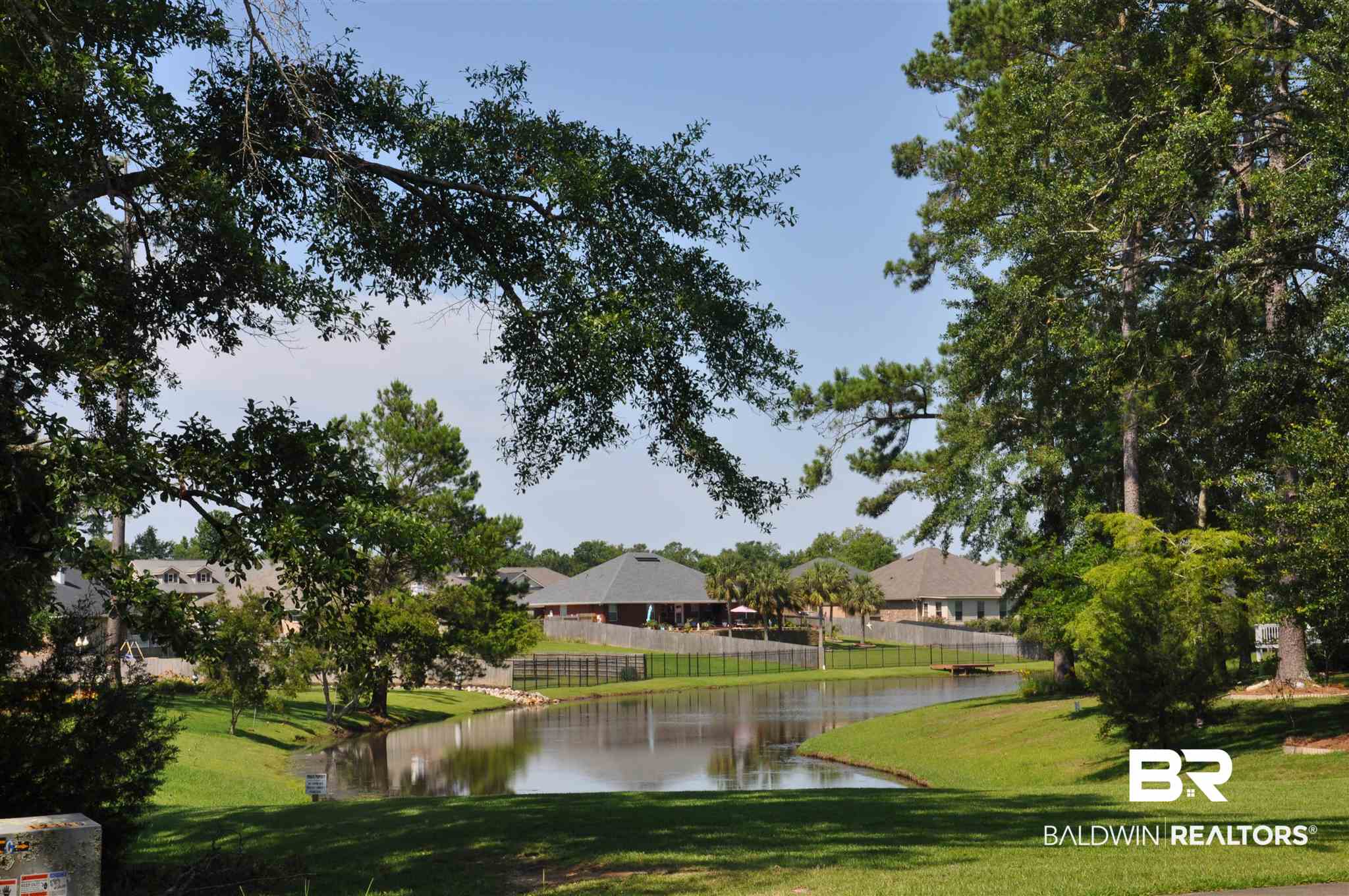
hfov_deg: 31.9
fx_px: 2358
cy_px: 448
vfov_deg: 21.5
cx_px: 674
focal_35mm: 63
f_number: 14
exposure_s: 1/200
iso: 200
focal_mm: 42
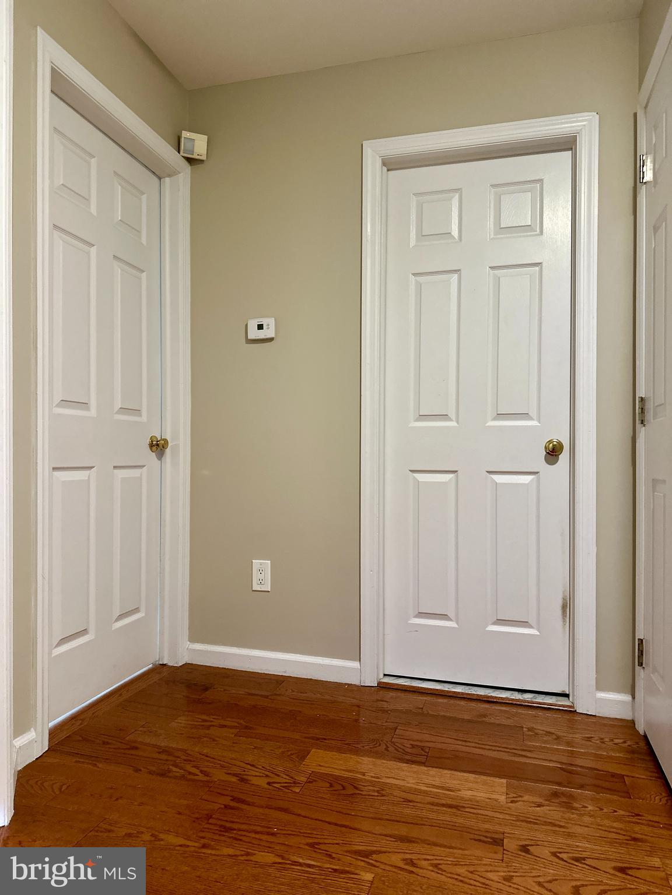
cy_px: 448
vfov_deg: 71.6
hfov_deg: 56.8
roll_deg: +1.0
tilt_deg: +2.6
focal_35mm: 24
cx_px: 336
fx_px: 621
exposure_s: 1/60
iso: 320
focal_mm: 6.86
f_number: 1.78
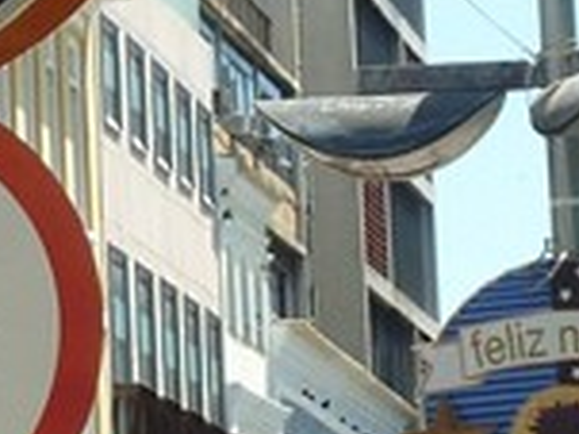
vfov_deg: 4.4
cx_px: 130
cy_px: 31
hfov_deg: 5.9
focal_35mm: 336
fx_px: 5616
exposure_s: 1/400
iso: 80
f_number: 4
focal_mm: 10.3
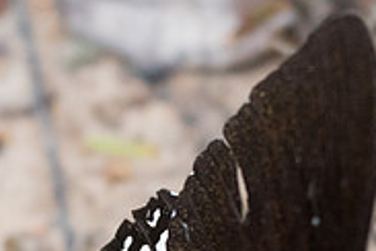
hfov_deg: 1.7
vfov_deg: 1.1
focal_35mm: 1222
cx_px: 158
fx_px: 12762
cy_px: 341
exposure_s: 1/500
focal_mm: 150
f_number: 3.5
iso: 1000
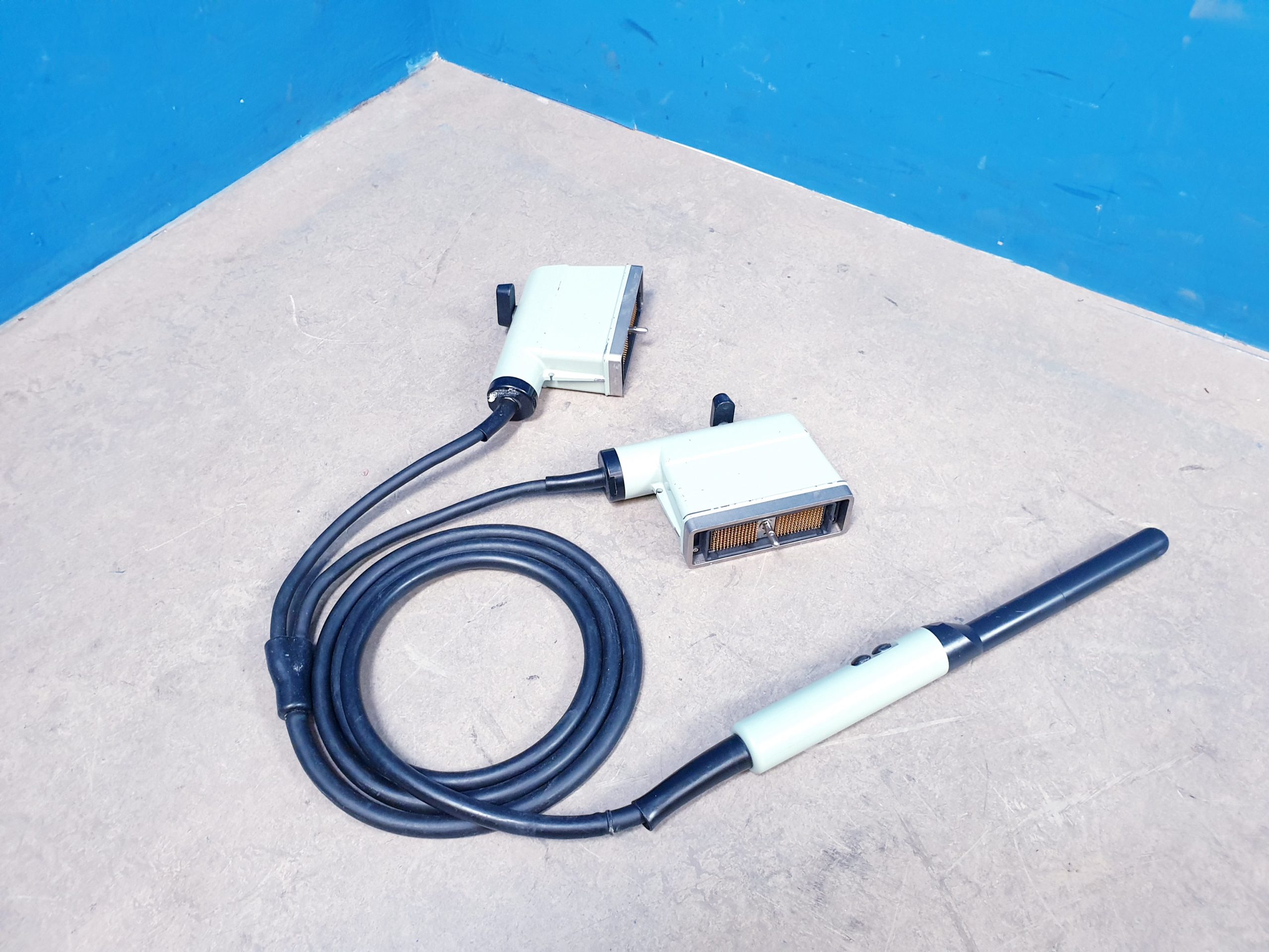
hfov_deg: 67.3
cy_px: 476
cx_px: 634
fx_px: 953
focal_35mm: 26
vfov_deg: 53.1
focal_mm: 4.3
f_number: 2.4
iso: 320
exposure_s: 1/25
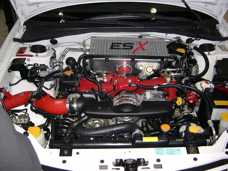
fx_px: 250
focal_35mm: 38
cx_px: 114
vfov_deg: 37.7
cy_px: 86
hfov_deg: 49.0
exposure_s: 1/60
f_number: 2.8
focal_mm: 8
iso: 100
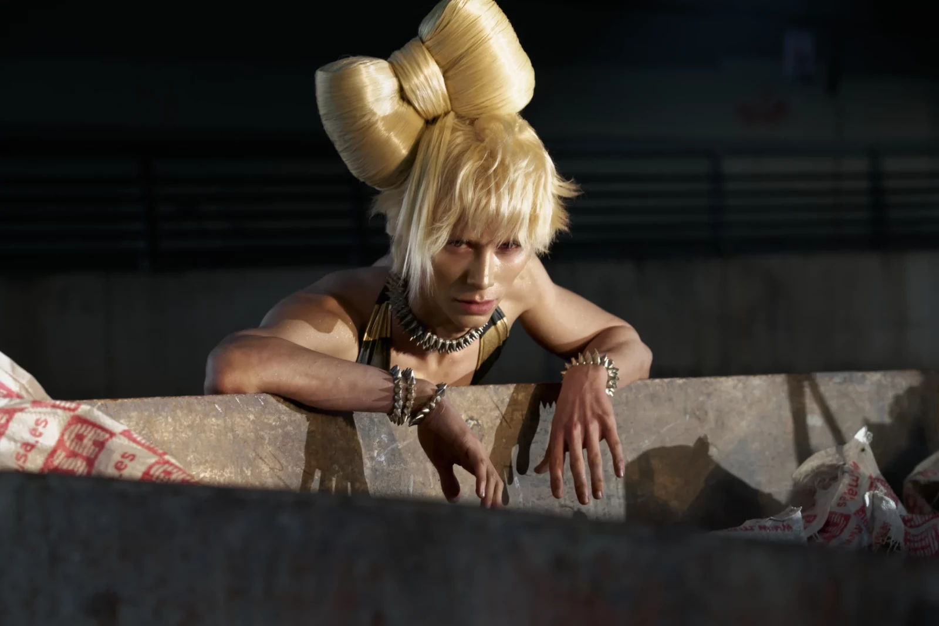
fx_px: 2530
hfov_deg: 21.0
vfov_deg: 14.1
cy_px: 313
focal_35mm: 97
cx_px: 470
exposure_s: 1/125
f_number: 5.6
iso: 320
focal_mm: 97
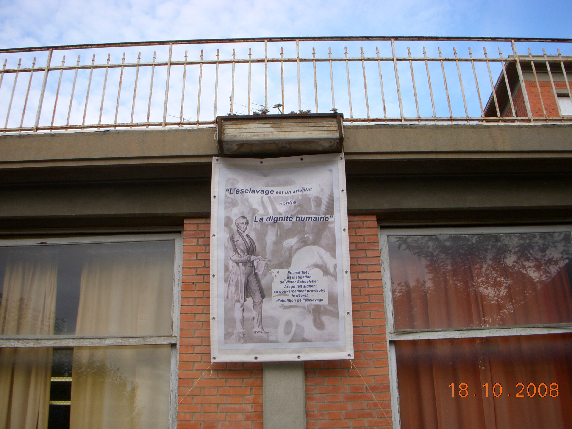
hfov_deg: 47.9
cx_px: 290
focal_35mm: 39
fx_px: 645
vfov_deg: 36.8
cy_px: 216
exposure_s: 1/400
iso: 100
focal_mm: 6.3
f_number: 3.3
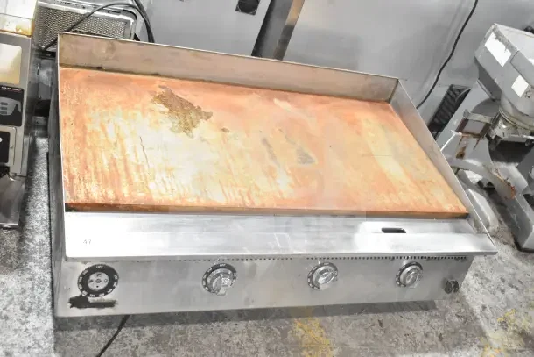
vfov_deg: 34.2
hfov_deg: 49.5
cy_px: 178
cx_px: 267
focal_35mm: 39
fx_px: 579
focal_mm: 26
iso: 1600
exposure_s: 1/80
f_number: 4.2
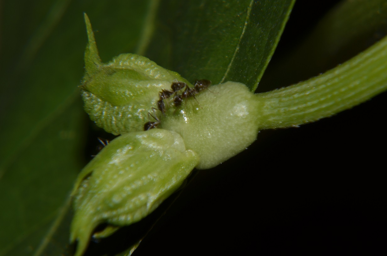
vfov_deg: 4.6
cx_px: 194
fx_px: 3218
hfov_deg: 6.9
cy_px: 128
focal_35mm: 300
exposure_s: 1/200
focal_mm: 200
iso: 100
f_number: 32
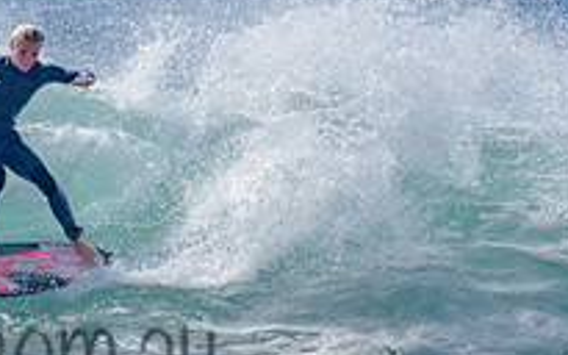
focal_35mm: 1765
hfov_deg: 1.2
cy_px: 197
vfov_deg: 0.7
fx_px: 27314
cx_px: 103
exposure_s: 1/2000
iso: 90
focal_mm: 500
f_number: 5.6
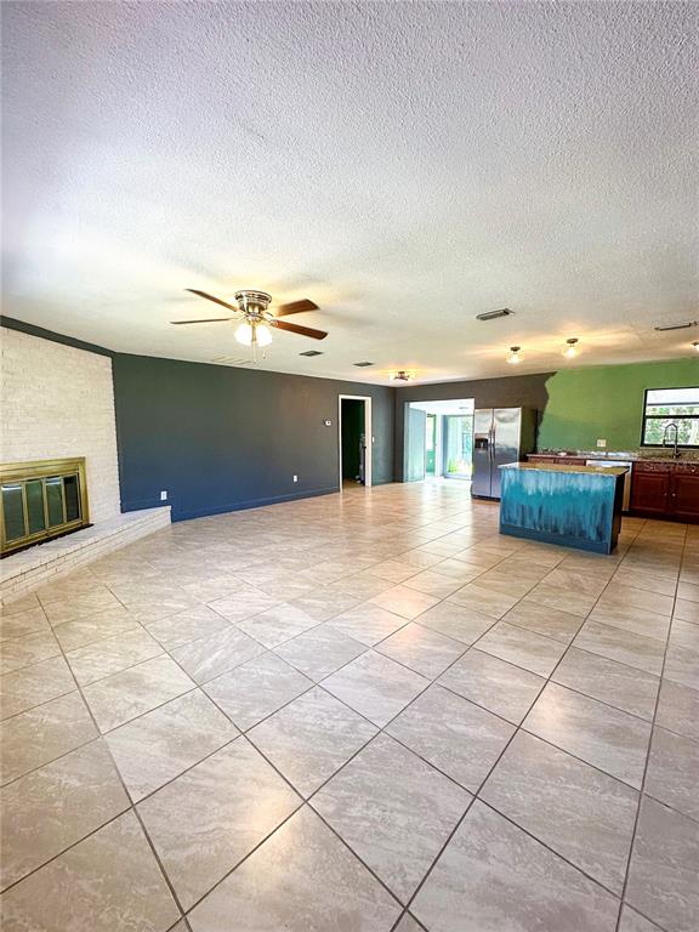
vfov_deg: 102.1
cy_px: 466
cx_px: 350
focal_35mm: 14
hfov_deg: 85.7
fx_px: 377
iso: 200
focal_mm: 2.22
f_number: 2.2
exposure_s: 1/120
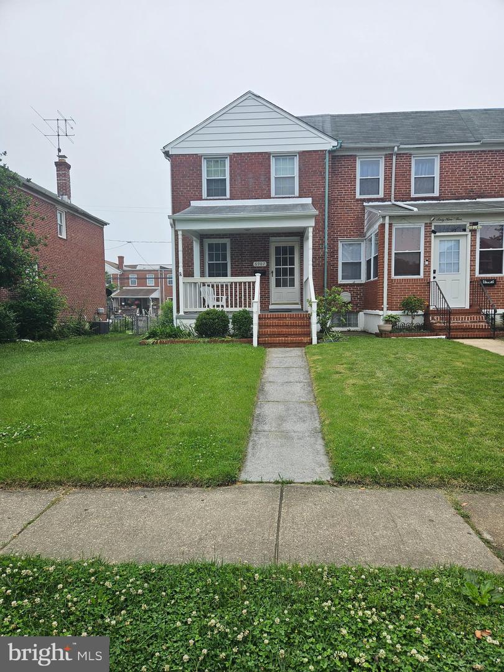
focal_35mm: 23
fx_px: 446
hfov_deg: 58.9
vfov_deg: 73.9
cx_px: 252
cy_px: 336
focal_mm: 5.4
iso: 25
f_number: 1.8
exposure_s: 1/593
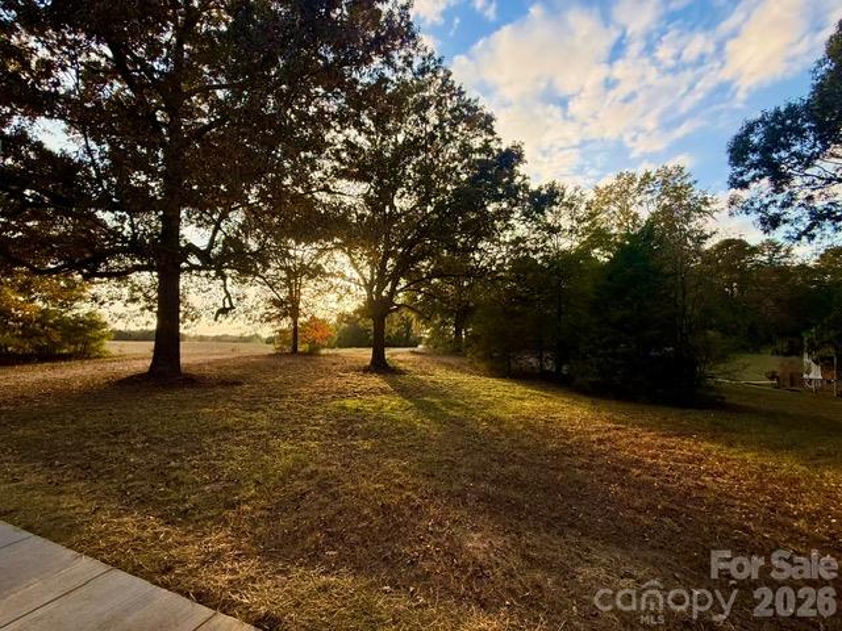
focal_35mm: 14
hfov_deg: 102.1
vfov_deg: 85.7
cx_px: 421
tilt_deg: +4.7
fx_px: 341
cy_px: 316
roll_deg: -0.1
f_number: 2.2
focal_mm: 2.22
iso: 50
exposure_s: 1/613
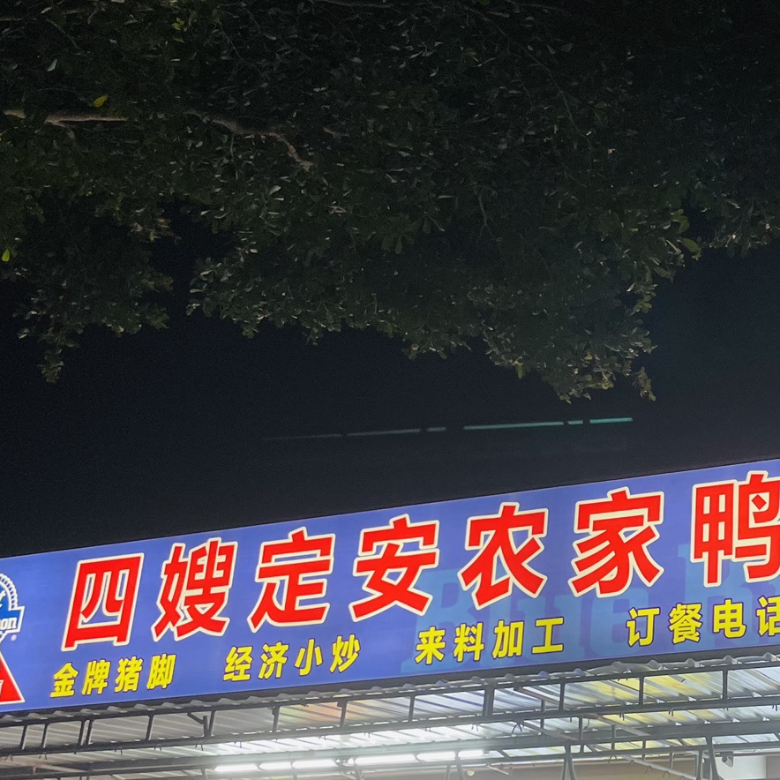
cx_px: 719
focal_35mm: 52
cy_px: 594
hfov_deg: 31.1
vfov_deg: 32.1
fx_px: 1326
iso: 100
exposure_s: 1/100
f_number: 1.6
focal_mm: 4.2
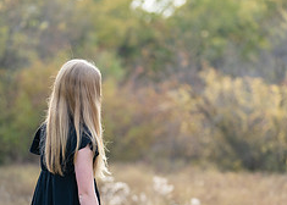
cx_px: 143
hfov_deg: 13.7
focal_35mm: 147
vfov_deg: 9.8
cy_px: 146
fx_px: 1199
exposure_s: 1/1600
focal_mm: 50
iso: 100
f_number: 1.2
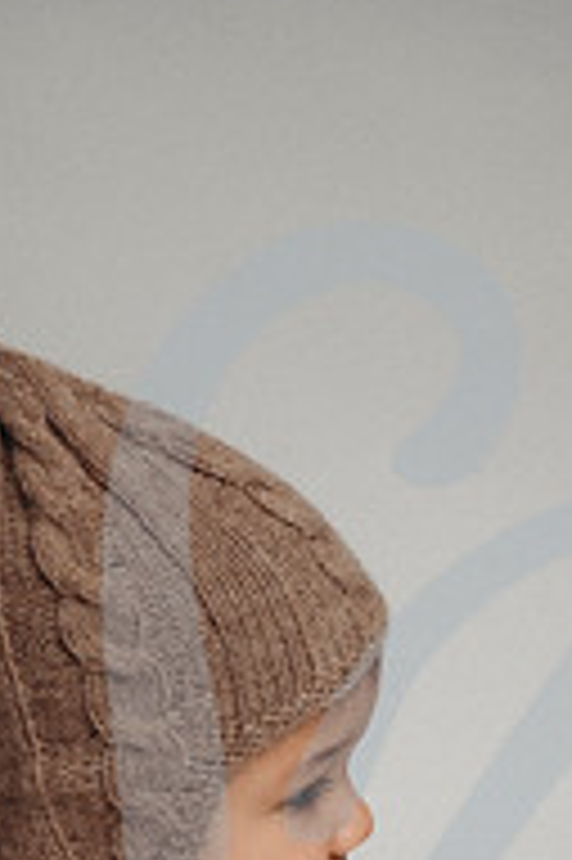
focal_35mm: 137
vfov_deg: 14.6
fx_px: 3271
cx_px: 252
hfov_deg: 10.0
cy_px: 982
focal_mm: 58
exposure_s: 1/125
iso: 100
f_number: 2.8
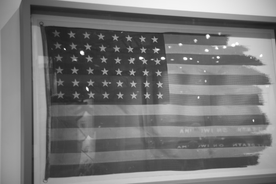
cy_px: 92
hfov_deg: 39.6
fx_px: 383
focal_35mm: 50
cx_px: 138
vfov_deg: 27.0
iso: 320
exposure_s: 1/8
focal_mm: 50
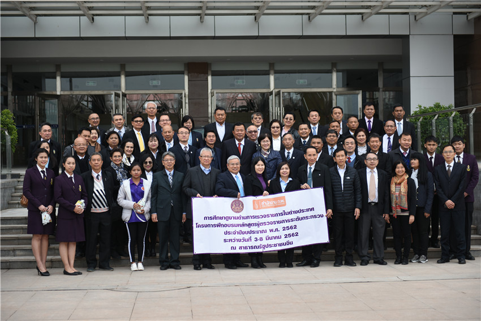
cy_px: 160
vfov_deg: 21.9
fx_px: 828
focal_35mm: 62
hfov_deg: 32.4
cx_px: 240
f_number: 2.8
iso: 200
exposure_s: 1/640
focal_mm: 62
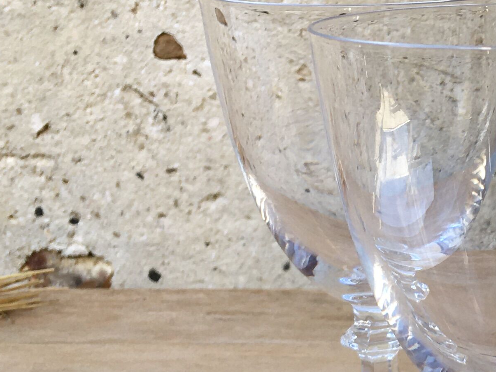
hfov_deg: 19.2
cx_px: 577
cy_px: 247
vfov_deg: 15.2
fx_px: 1390
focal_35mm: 97
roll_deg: +0.7
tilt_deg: -14.1
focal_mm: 4.15
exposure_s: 1/110
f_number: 2.2
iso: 25
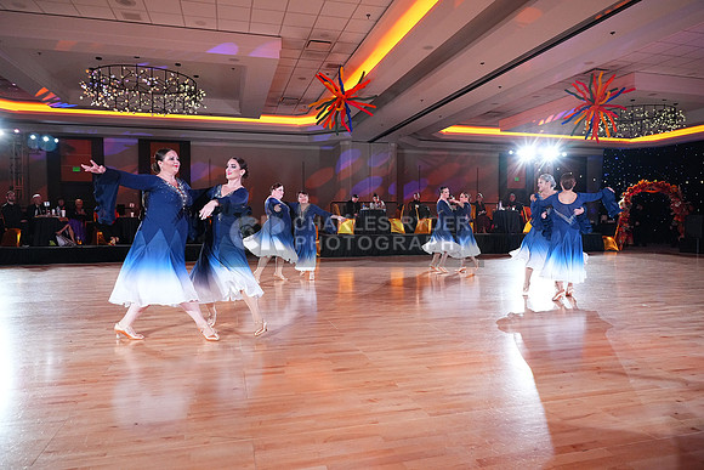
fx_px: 469
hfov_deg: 73.7
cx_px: 352
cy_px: 235
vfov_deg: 53.2
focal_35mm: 24
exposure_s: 1/400
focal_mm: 24
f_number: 4.5
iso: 5000
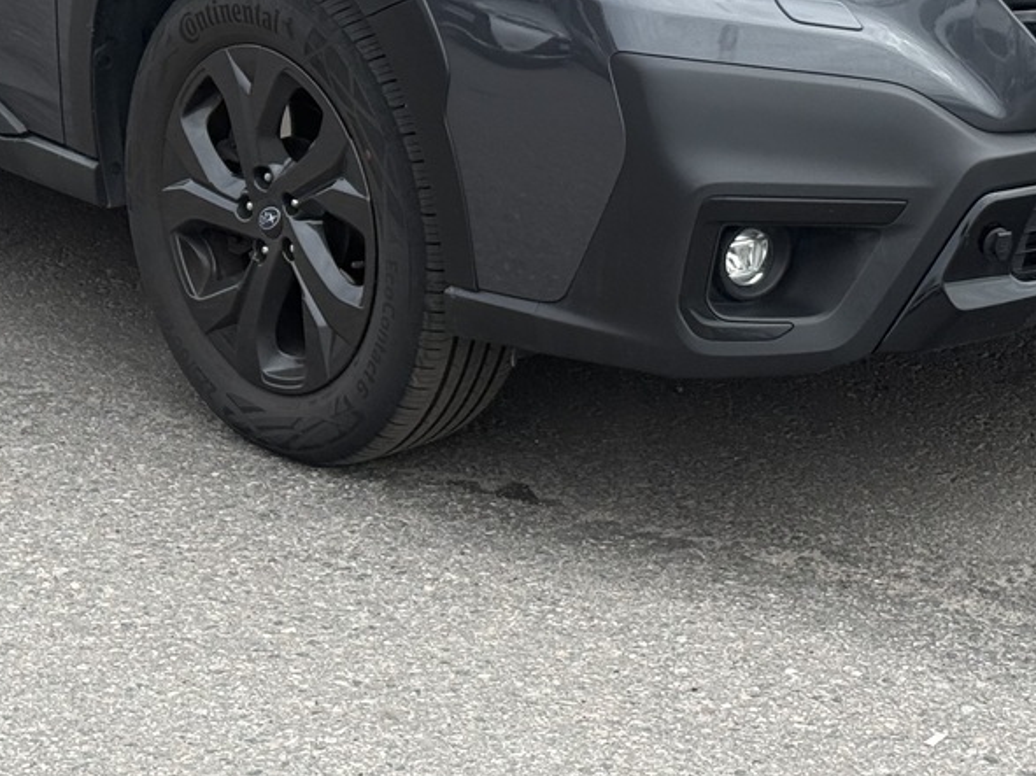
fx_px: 3501
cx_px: 394
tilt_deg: -7.5
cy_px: -133
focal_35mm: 117
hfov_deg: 16.8
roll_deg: -1.0
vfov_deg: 12.4
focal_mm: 6.76
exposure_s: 1/2146
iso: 100
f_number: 1.78
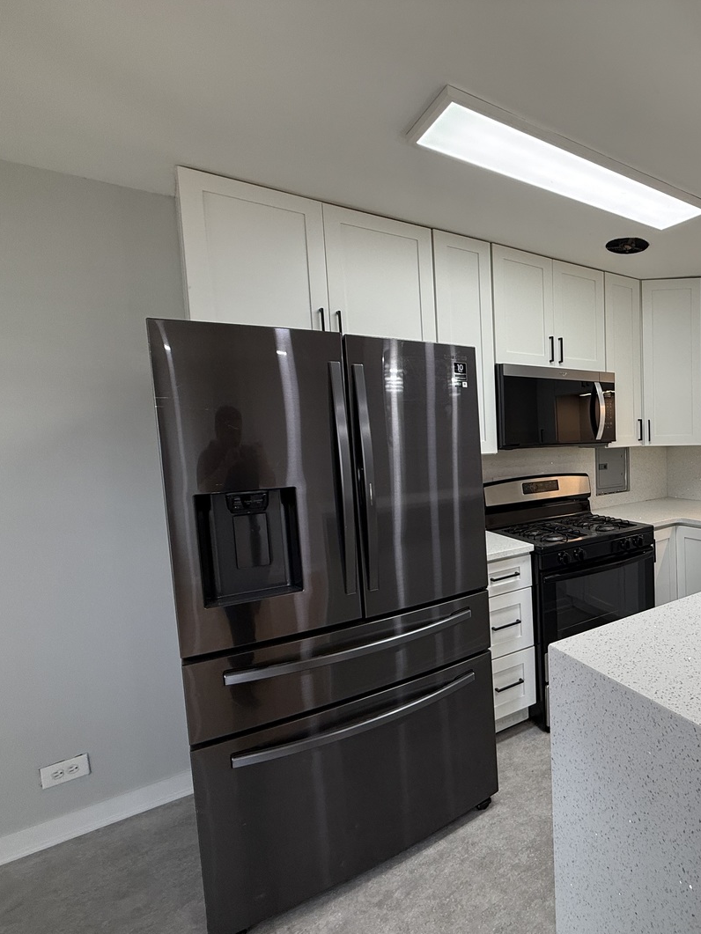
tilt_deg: -4.0
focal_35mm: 19
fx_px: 513
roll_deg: +1.2
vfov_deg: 84.7
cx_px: 598
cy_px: 470
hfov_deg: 60.7
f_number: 2.2
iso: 80
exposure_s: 1/120
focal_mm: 2.22
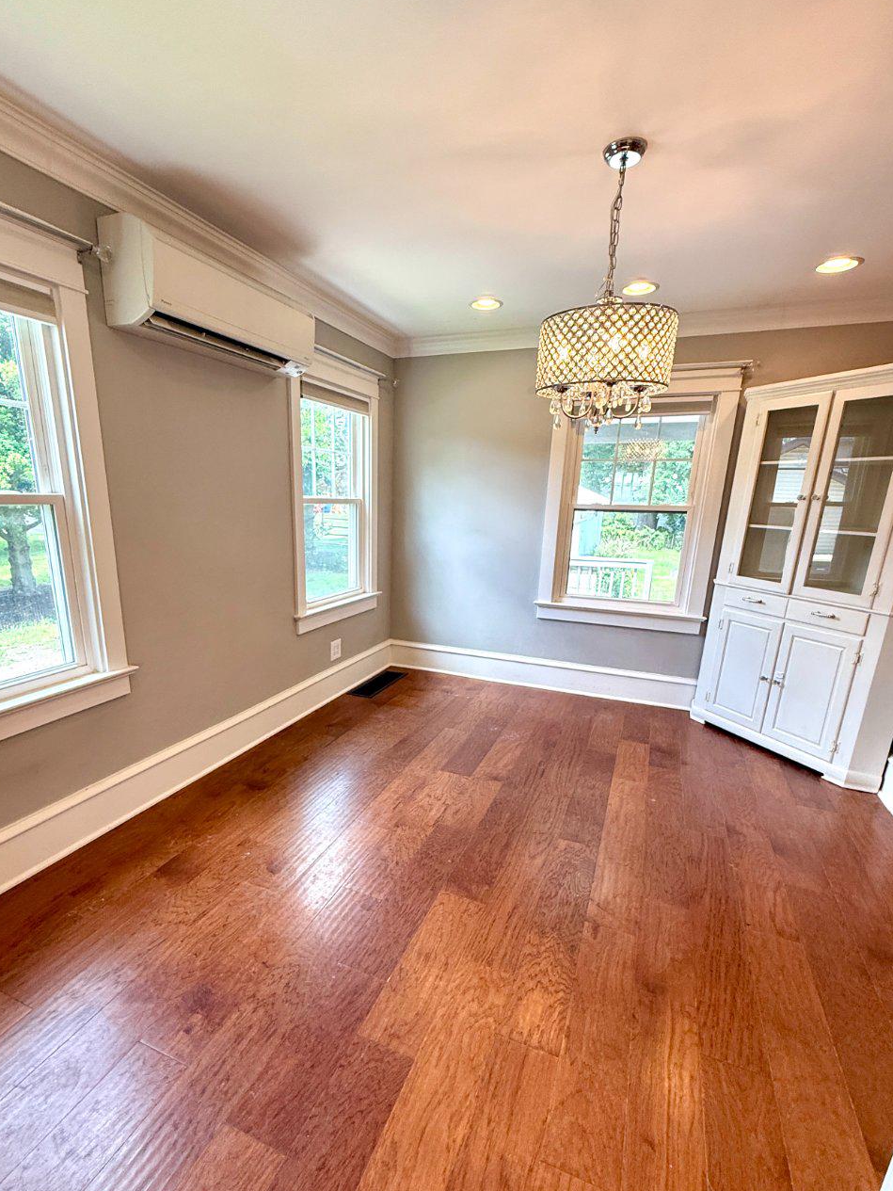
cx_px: 398
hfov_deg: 74.5
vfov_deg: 90.6
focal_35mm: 17
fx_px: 585
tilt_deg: -16.1
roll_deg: -2.0
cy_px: 671
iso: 160
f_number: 2.2
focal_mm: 2.22
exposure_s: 1/120
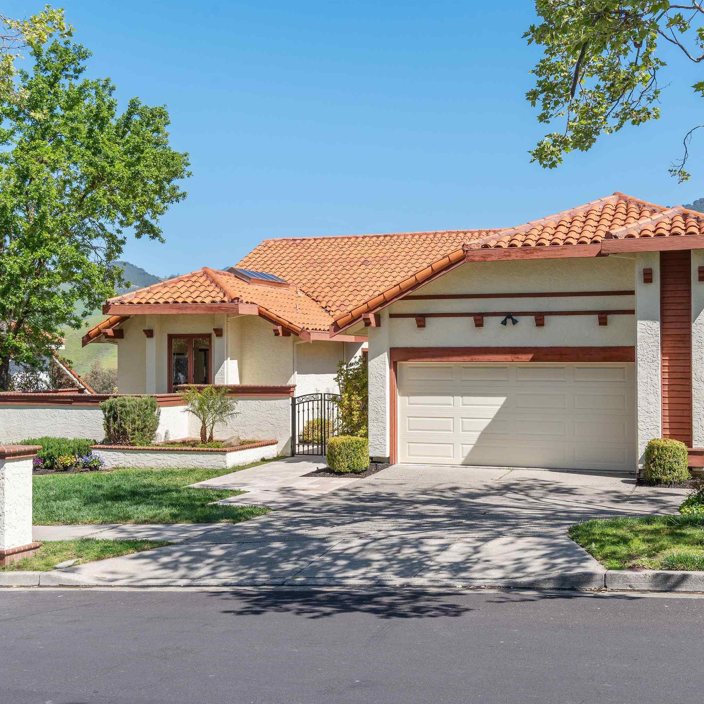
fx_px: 943
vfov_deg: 40.9
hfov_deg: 40.8
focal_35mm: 41
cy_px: 352
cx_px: 416
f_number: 9
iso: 160
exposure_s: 1/320
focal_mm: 32
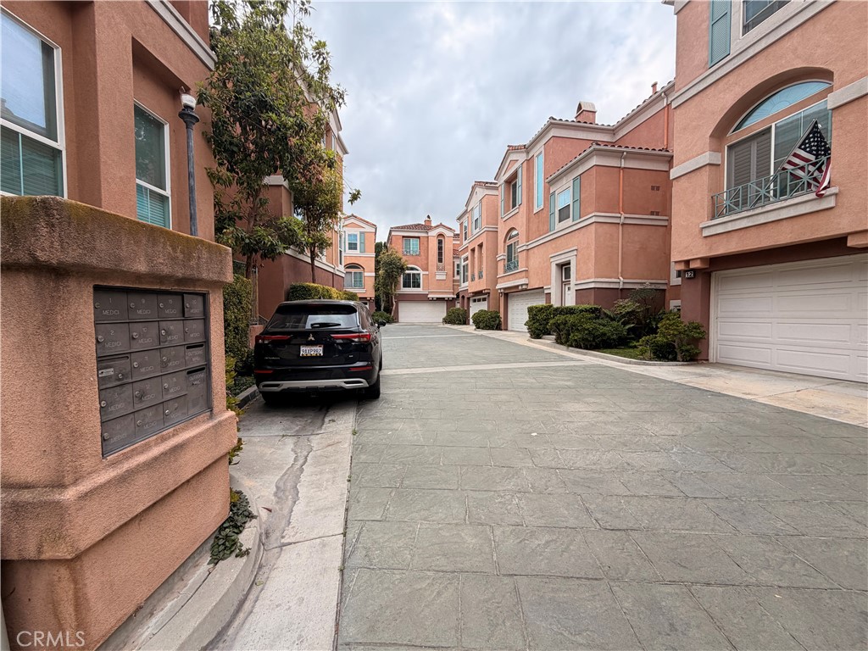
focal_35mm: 14
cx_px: 434
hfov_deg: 102.1
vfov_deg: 85.7
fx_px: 351
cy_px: 326
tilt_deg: -0.8
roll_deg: +0.4
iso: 40
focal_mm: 2.22
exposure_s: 1/514
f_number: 2.2
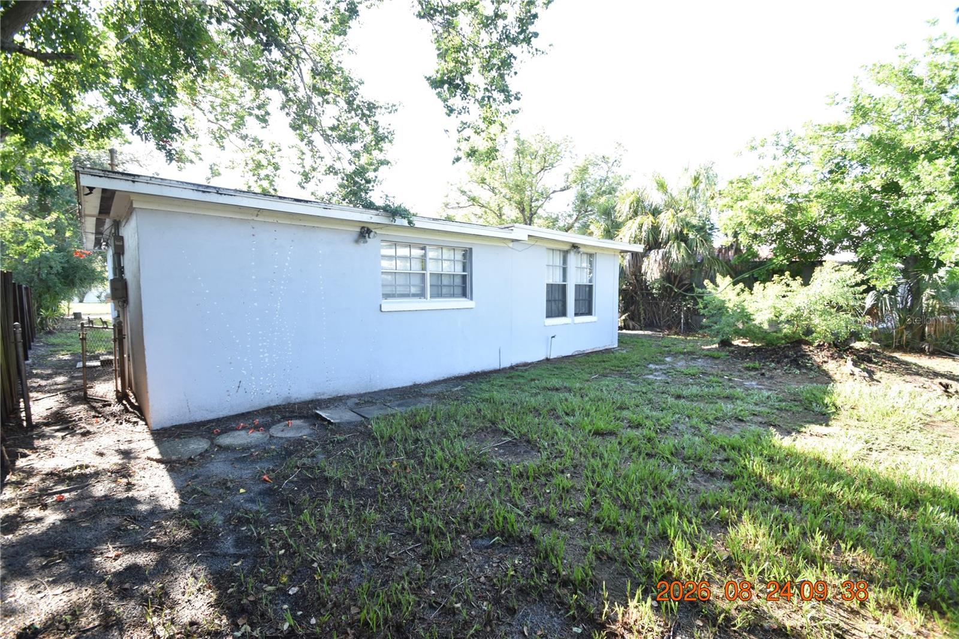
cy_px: 320
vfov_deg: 77.3
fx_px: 399
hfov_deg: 100.4
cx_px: 480
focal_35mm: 15
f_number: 6.7
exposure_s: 1/180
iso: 400
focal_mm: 10
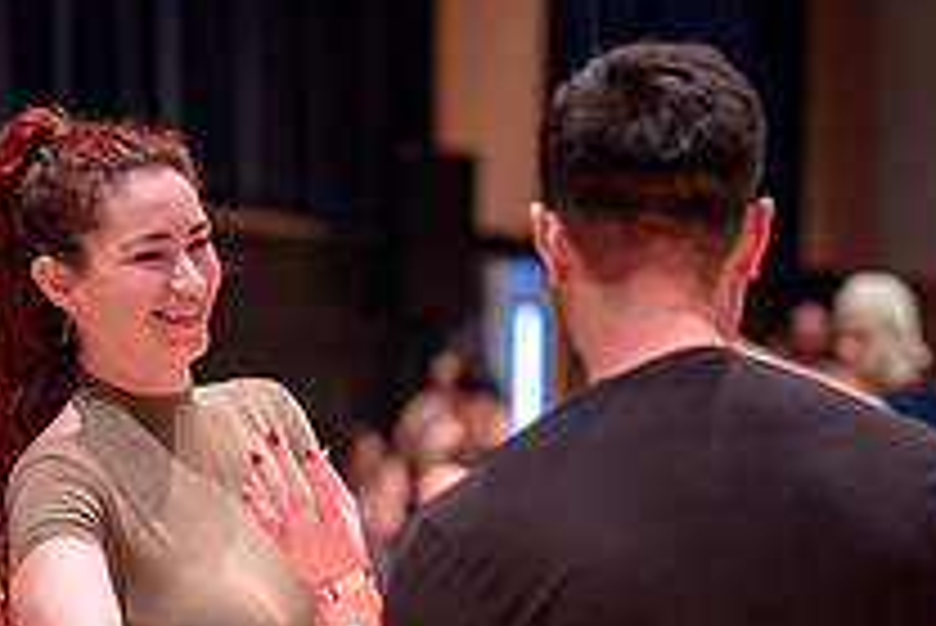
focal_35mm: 179
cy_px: 608
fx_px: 4657
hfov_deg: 11.5
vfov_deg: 7.7
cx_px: 507
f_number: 1.4
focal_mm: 50
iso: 1250
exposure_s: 1/250
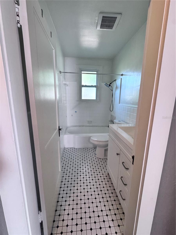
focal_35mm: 14
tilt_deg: -10.5
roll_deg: -0.5
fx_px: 95
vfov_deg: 102.1
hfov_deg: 85.7
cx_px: 88
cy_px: 118
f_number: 2.2
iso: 320
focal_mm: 2.22
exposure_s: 1/60
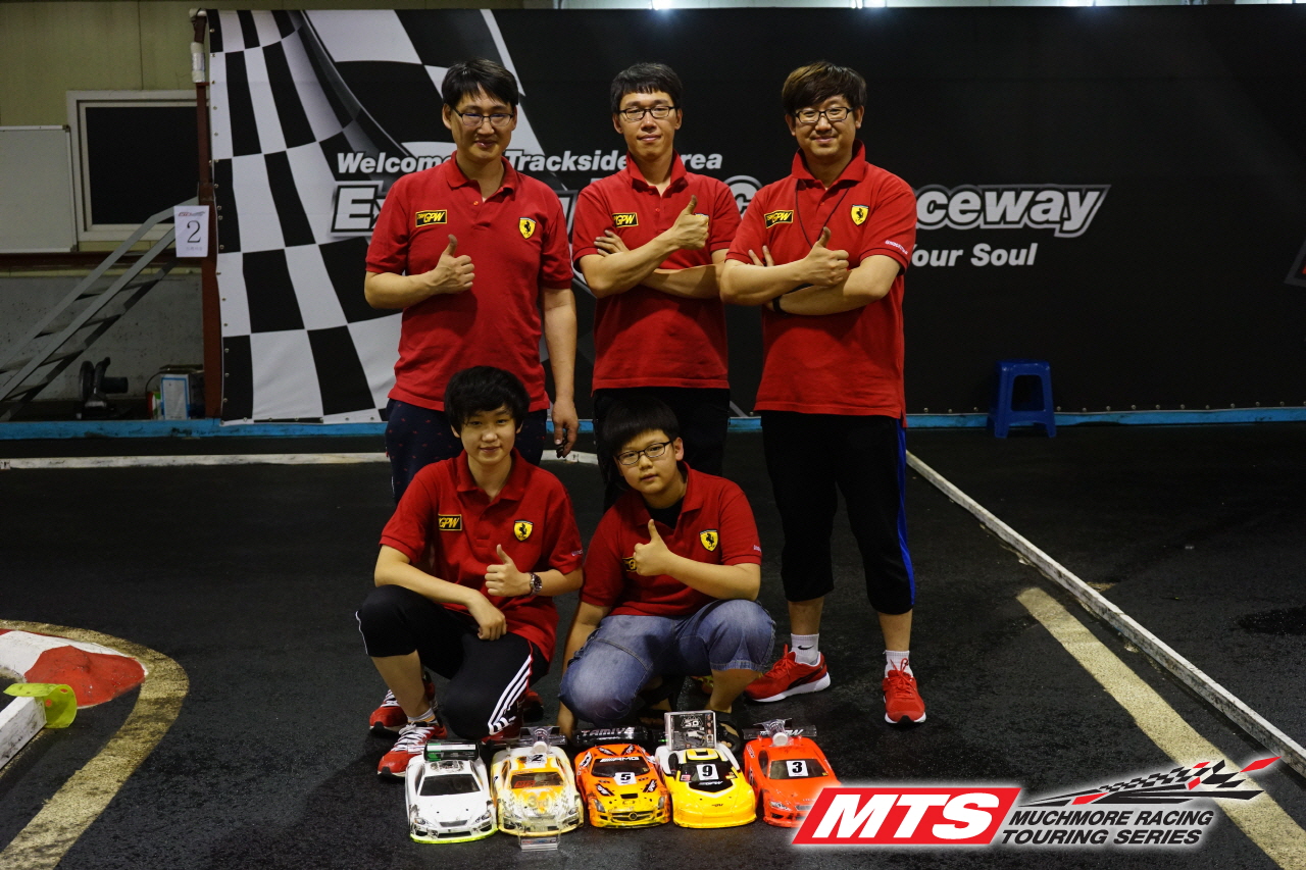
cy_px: 435
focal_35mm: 46
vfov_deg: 29.2
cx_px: 653
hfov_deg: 42.7
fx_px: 1668
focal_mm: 46
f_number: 5.6
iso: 2500
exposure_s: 1/50
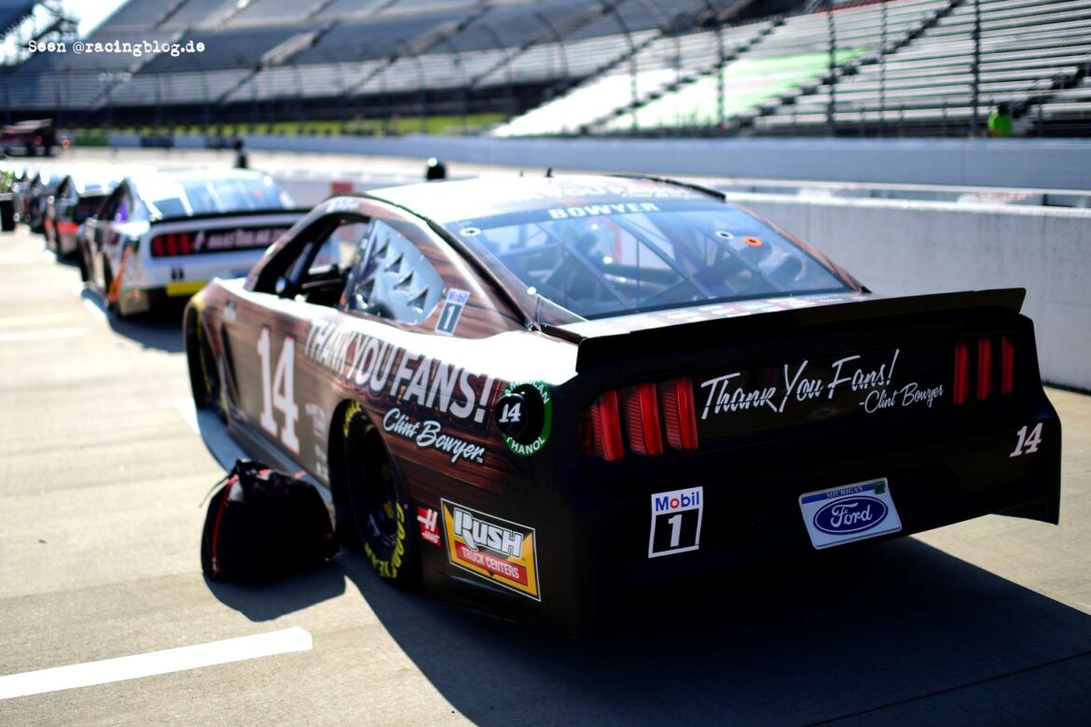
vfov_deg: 37.8
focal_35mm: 35
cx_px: 546
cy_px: 364
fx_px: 1060
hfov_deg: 54.5
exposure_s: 1/2500
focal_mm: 35
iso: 50
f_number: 1.4
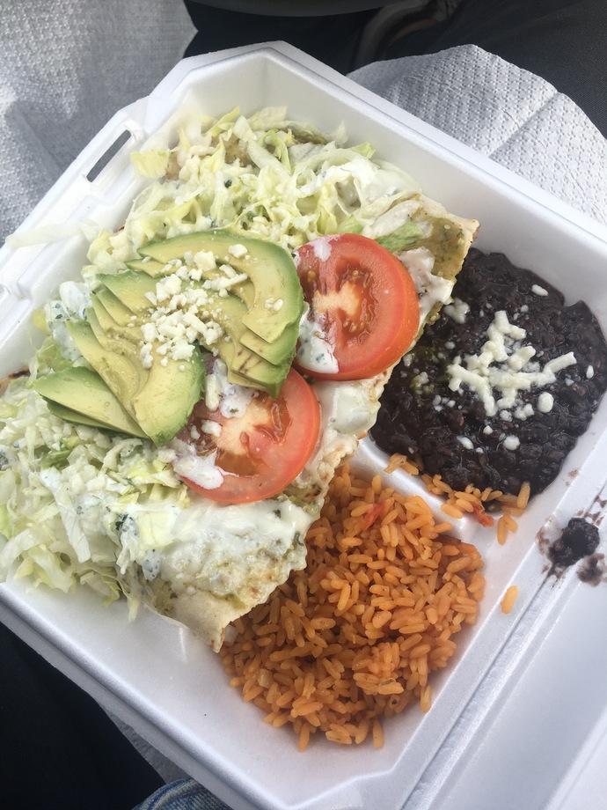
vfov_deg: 61.7
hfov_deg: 48.2
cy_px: 405
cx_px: 304
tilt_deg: -69.6
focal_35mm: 29
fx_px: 678
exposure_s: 1/147
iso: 25
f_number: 2.2
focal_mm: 4.15
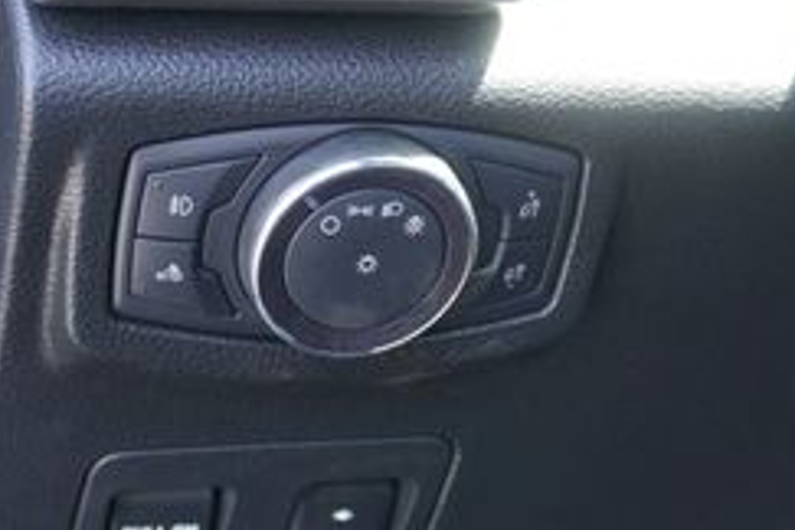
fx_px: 2098
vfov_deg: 14.4
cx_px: 514
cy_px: 262
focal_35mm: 95
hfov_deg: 21.4
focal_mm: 24
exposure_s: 1/160
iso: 800
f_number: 4.5
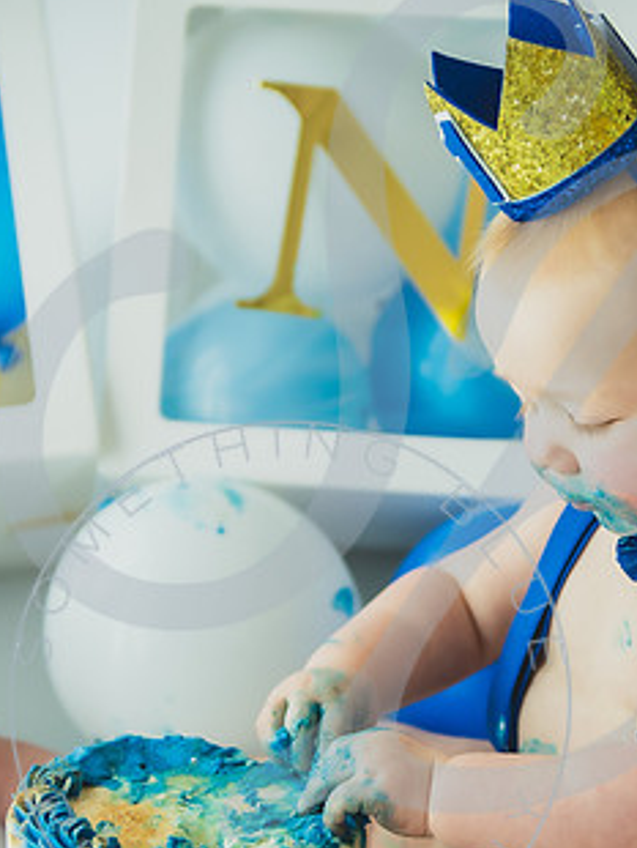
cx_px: 426
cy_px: 455
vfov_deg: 22.0
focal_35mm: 89
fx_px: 2181
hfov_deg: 16.6
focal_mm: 48
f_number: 2.8
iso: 200
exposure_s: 1/125
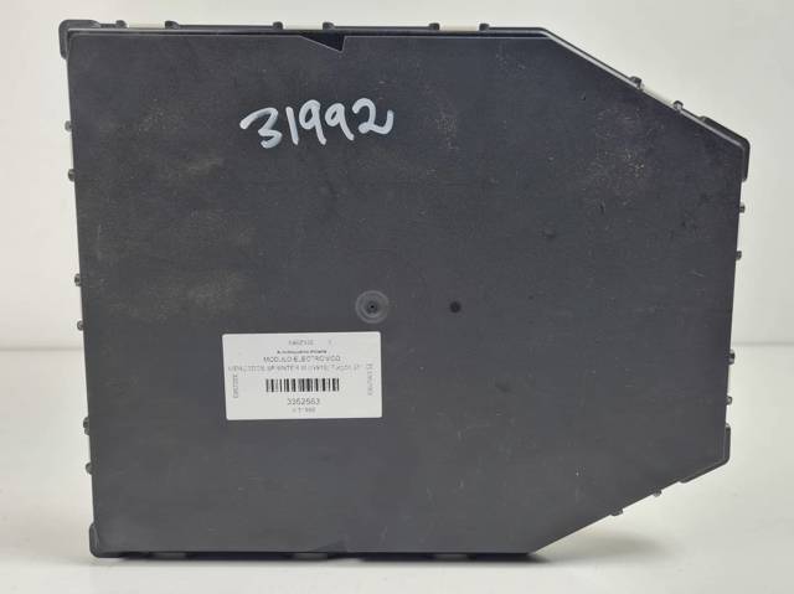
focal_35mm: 26
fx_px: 596
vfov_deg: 53.0
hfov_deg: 67.3
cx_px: 397
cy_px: 297
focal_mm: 5.4
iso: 50
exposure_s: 1/166
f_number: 1.8
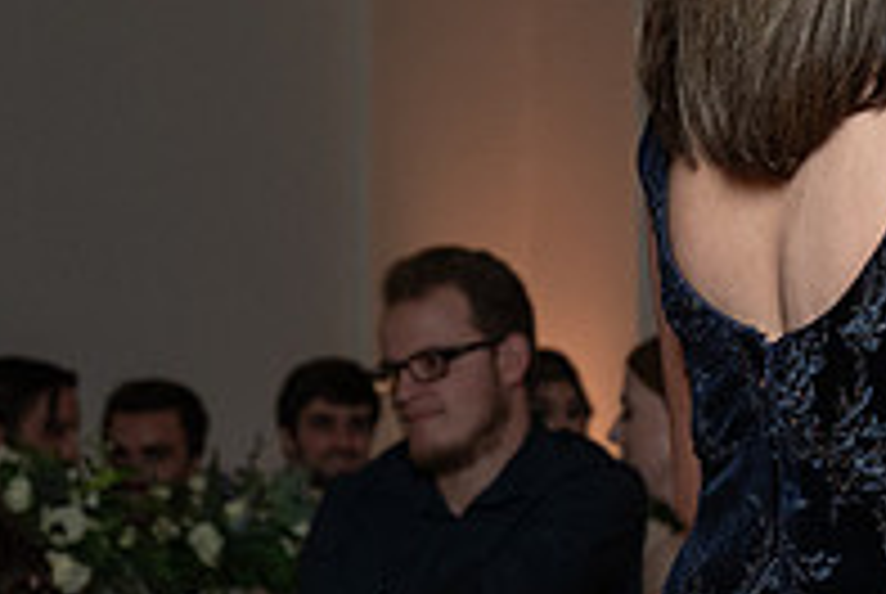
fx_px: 4806
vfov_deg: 7.1
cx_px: 1102
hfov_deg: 10.3
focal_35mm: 195
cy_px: 70
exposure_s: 1/200
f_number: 5.6
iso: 2000
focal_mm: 62
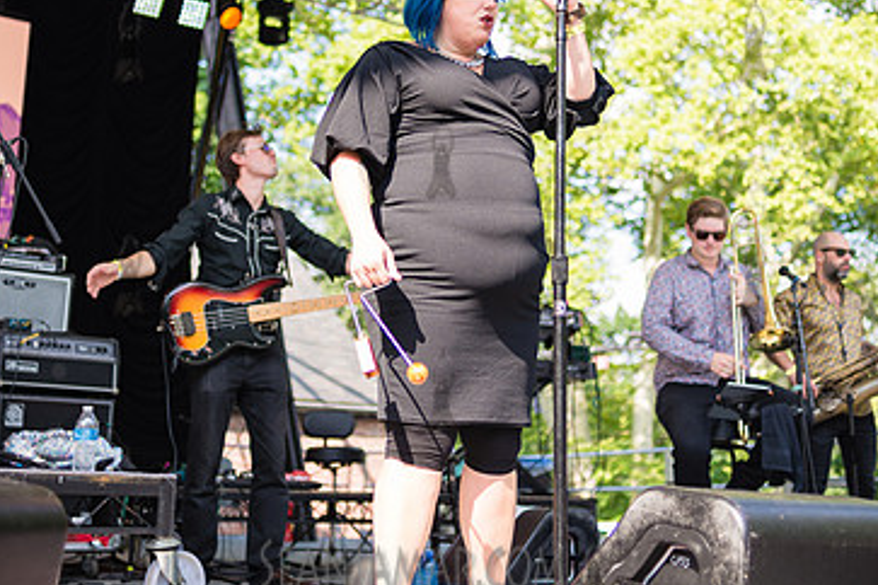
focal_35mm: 56
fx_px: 1366
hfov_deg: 35.6
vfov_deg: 24.0
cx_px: 440
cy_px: 156
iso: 200
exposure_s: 1/1250
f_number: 2
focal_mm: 35
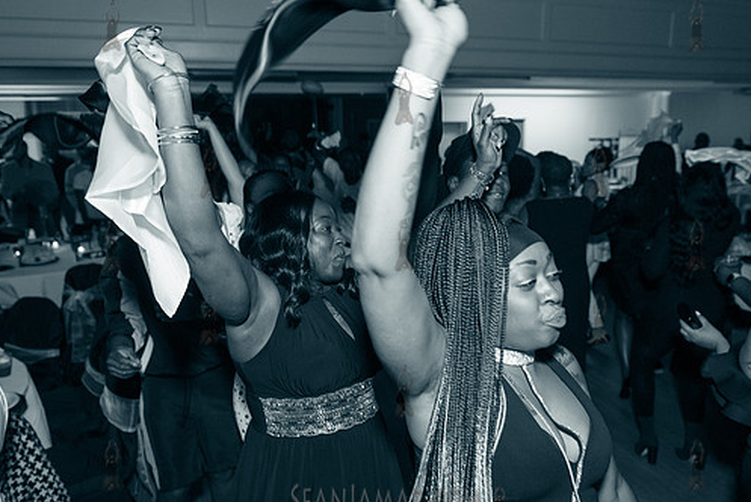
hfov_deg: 65.4
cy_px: 244
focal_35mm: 28
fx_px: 584
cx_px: 403
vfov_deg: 46.5
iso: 2000
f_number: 3.5
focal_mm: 24
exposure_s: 1/320
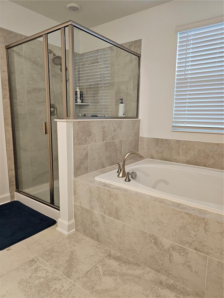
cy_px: 149
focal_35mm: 23
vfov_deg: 73.9
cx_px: 112
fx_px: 198
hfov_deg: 58.9
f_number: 1.7
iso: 400
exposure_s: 1/120
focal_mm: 6.3
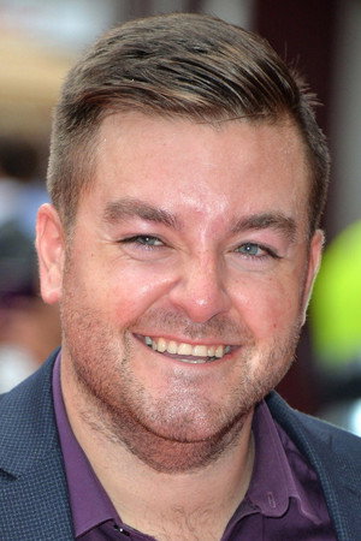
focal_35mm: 300
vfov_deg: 6.9
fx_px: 4512
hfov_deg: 4.6
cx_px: 180
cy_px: 270
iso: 800
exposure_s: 1/250
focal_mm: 300
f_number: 6.3
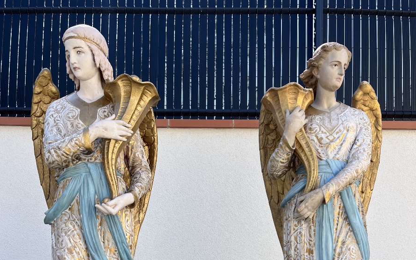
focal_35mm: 37
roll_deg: -0.6
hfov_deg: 52.7
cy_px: 247
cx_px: 207
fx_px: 420
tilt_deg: +3.7
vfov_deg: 32.3
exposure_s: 1/1028
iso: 50
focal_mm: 5.1
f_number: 1.6
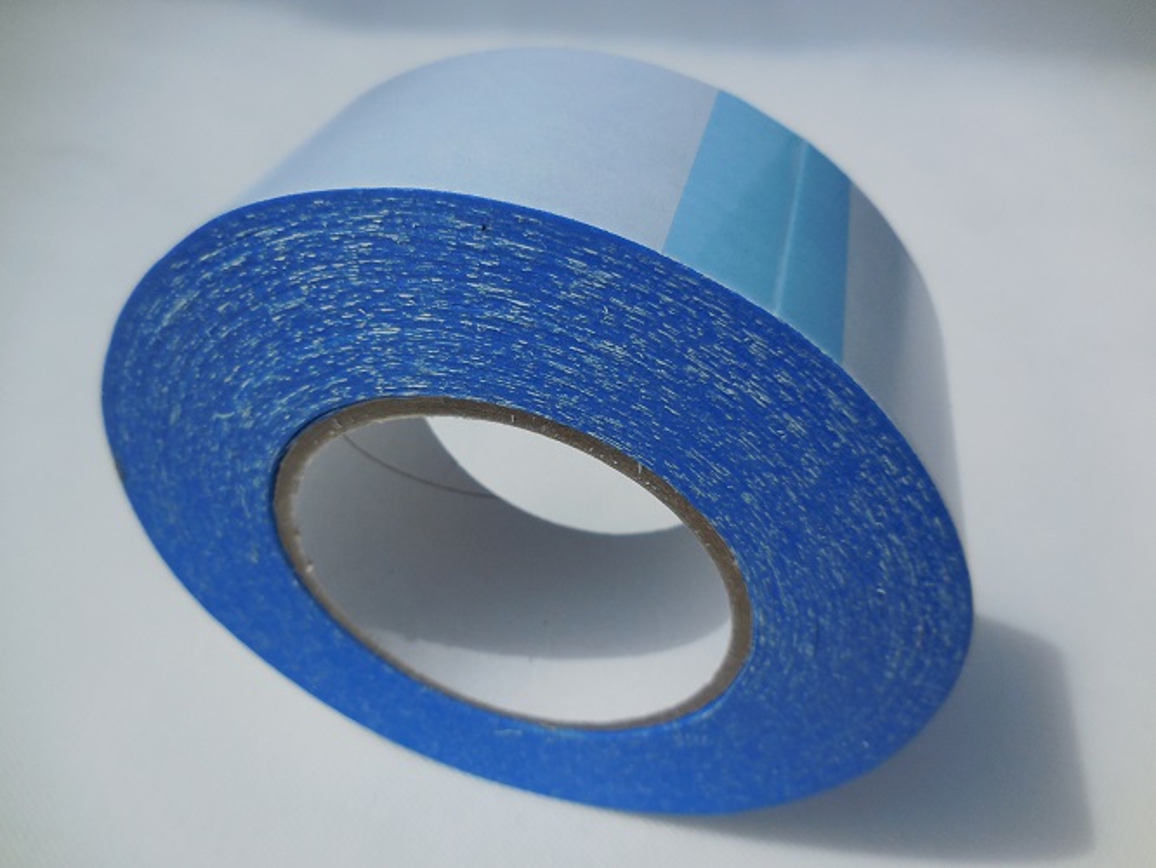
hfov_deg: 69.4
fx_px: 835
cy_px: 434
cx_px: 578
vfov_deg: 54.9
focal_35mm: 25
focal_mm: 4.5
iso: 125
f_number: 6.6
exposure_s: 1/800
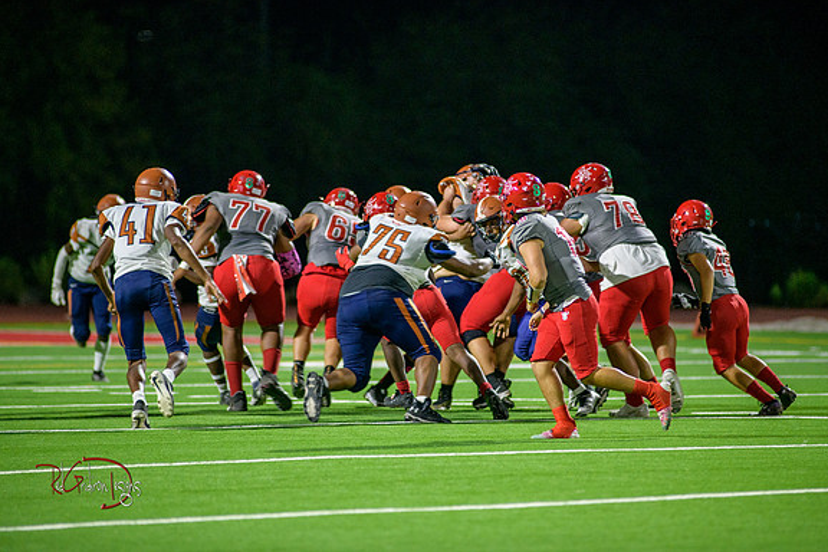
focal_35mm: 302
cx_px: 415
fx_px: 6945
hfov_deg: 6.8
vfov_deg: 4.6
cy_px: 275
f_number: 2.8
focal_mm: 300
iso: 2000
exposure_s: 1/500
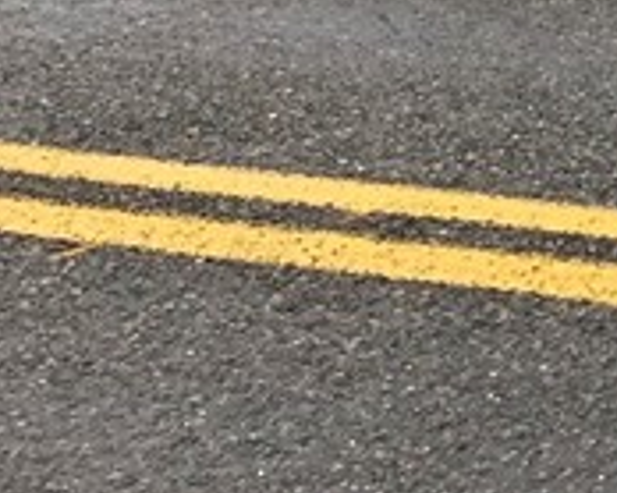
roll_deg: -0.5
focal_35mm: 161
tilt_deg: -4.4
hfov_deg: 9.7
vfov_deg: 9.0
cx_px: 1748
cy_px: -532
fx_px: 2938
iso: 20
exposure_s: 1/329
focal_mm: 4
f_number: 1.8
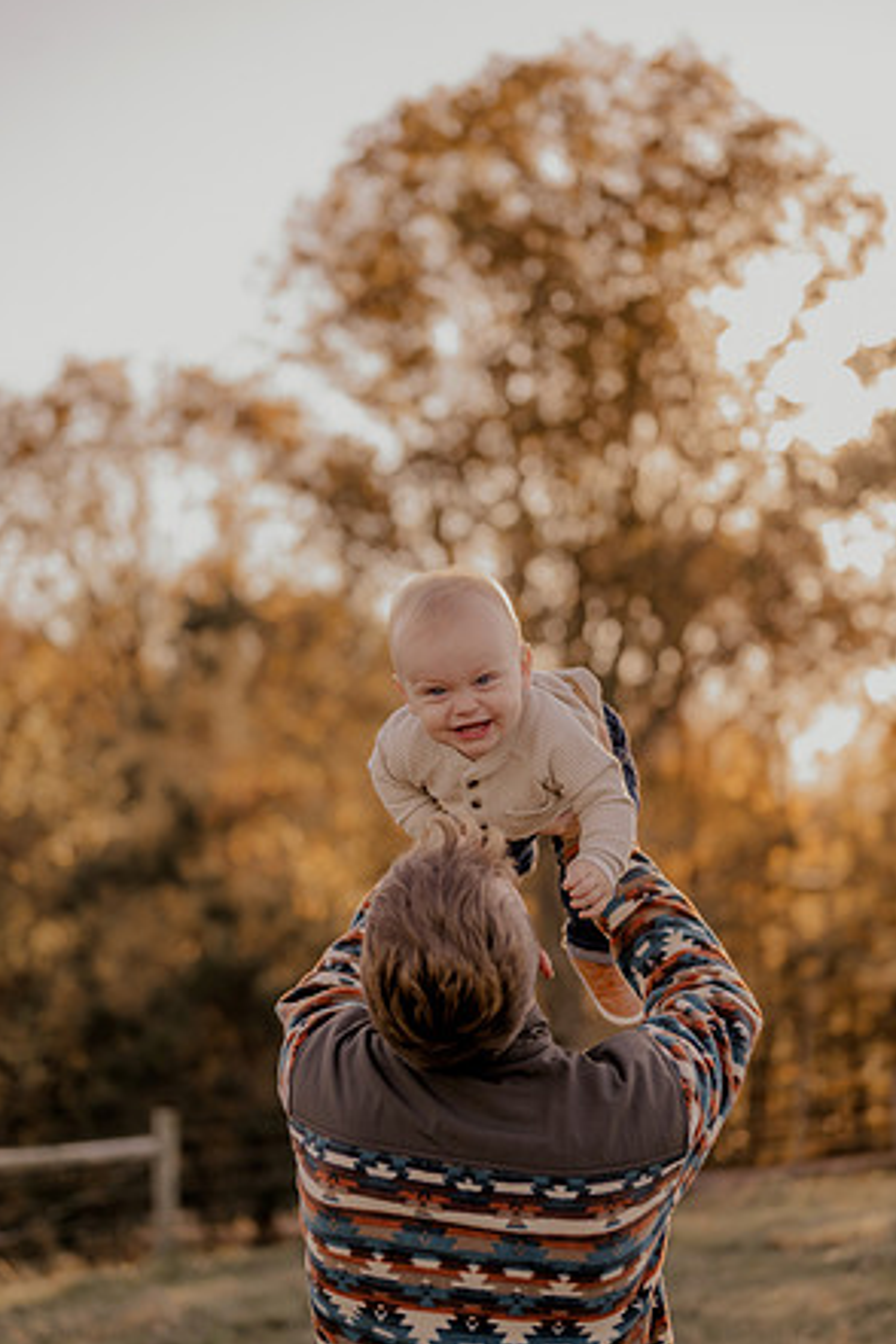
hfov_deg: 26.5
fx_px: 1904
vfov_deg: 38.9
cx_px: 451
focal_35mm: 51
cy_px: 674
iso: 250
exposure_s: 1/1600
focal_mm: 50
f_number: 1.8
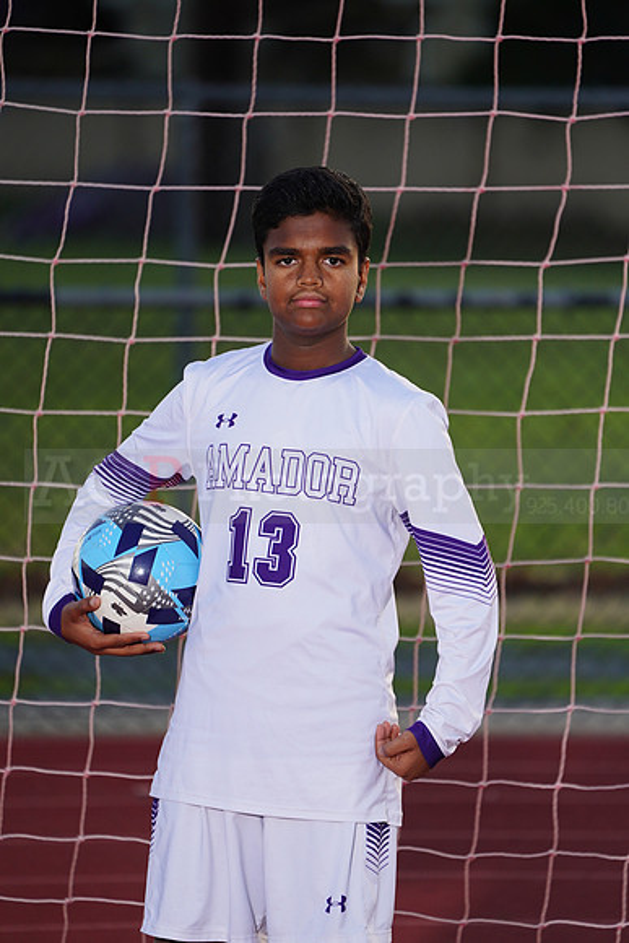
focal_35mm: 385
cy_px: 472
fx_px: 10083
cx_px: 314
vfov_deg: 5.4
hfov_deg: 3.6
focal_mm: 385
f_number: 5.6
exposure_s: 1/250
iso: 320
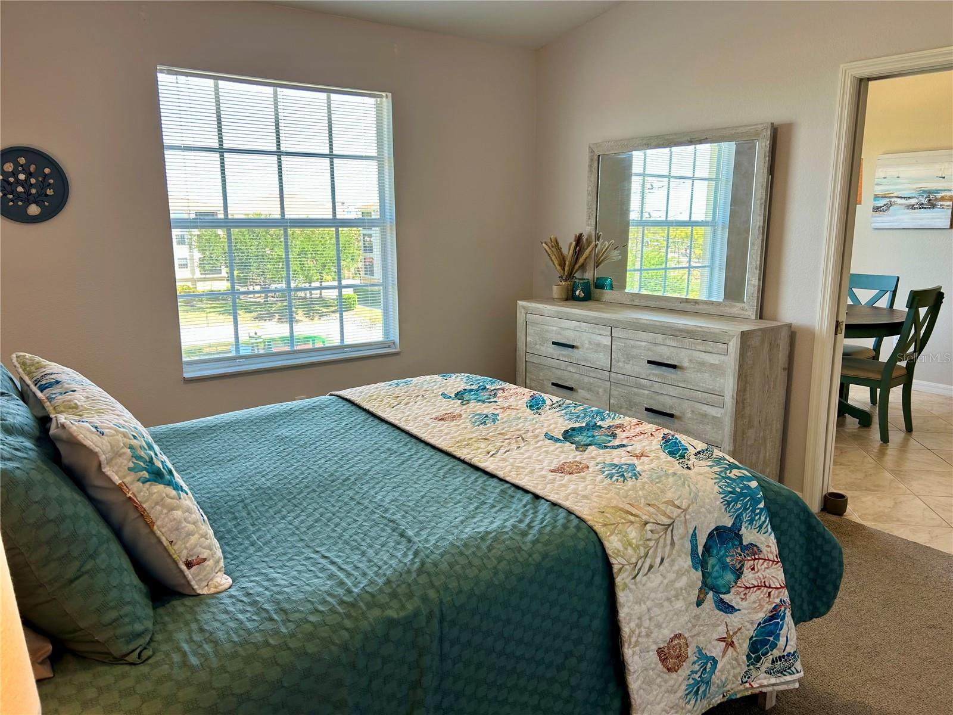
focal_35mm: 26
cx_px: 476
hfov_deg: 67.3
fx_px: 716
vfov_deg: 53.1
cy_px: 358
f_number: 1.5
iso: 32
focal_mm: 5.7
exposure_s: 1/120
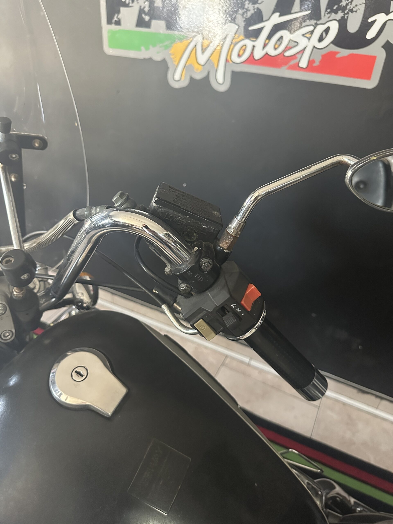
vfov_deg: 71.6
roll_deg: -3.6
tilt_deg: -34.0
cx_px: 196
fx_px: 363
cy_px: 262
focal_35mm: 24
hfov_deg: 56.8
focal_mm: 6.86
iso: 1000
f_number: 1.78
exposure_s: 1/52
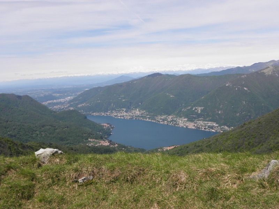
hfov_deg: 50.1
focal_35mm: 37
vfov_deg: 38.7
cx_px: 140
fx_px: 298
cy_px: 104
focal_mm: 6.64
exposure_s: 1/320
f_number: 5.6
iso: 64
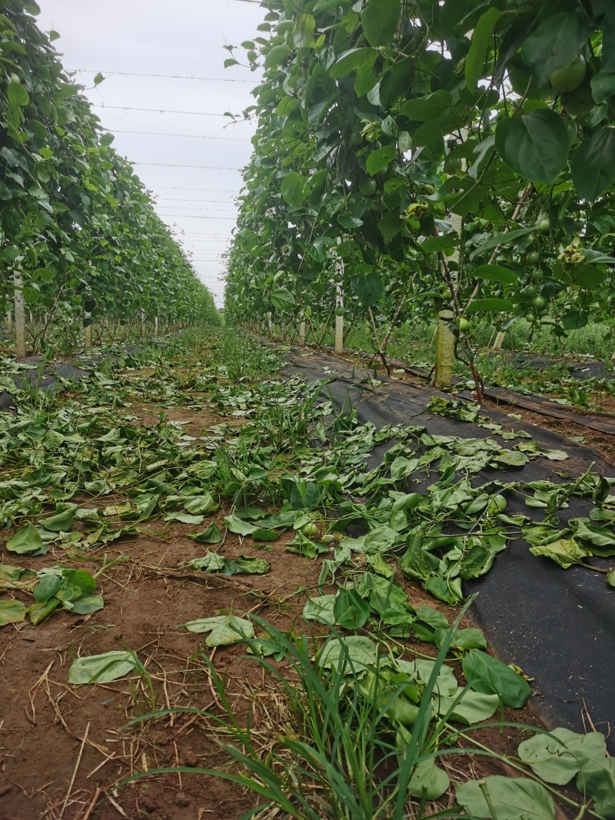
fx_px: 640
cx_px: 308
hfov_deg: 51.3
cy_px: 410
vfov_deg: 65.3
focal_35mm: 27
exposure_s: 1/253
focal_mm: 5.58
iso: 50
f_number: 1.8
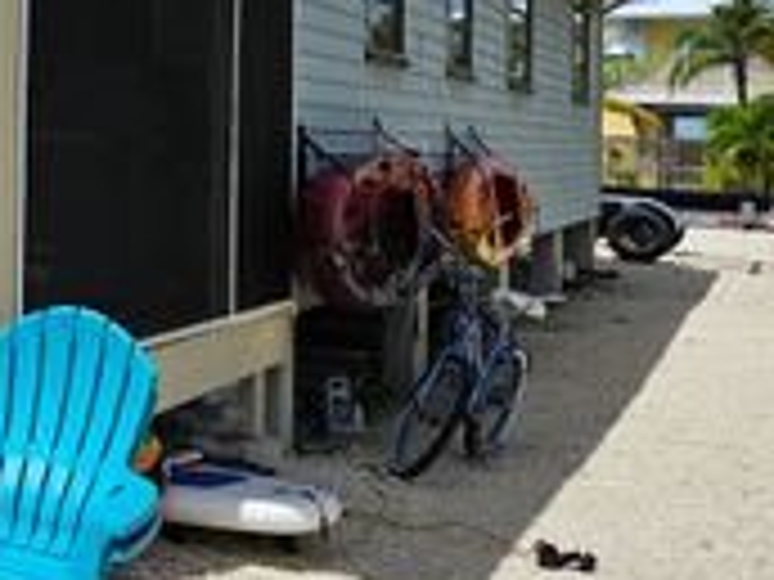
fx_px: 1498
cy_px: 106
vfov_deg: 21.6
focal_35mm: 67
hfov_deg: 24.8
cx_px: -256
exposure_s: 1/2745
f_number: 1.8
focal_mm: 5.4
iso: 25
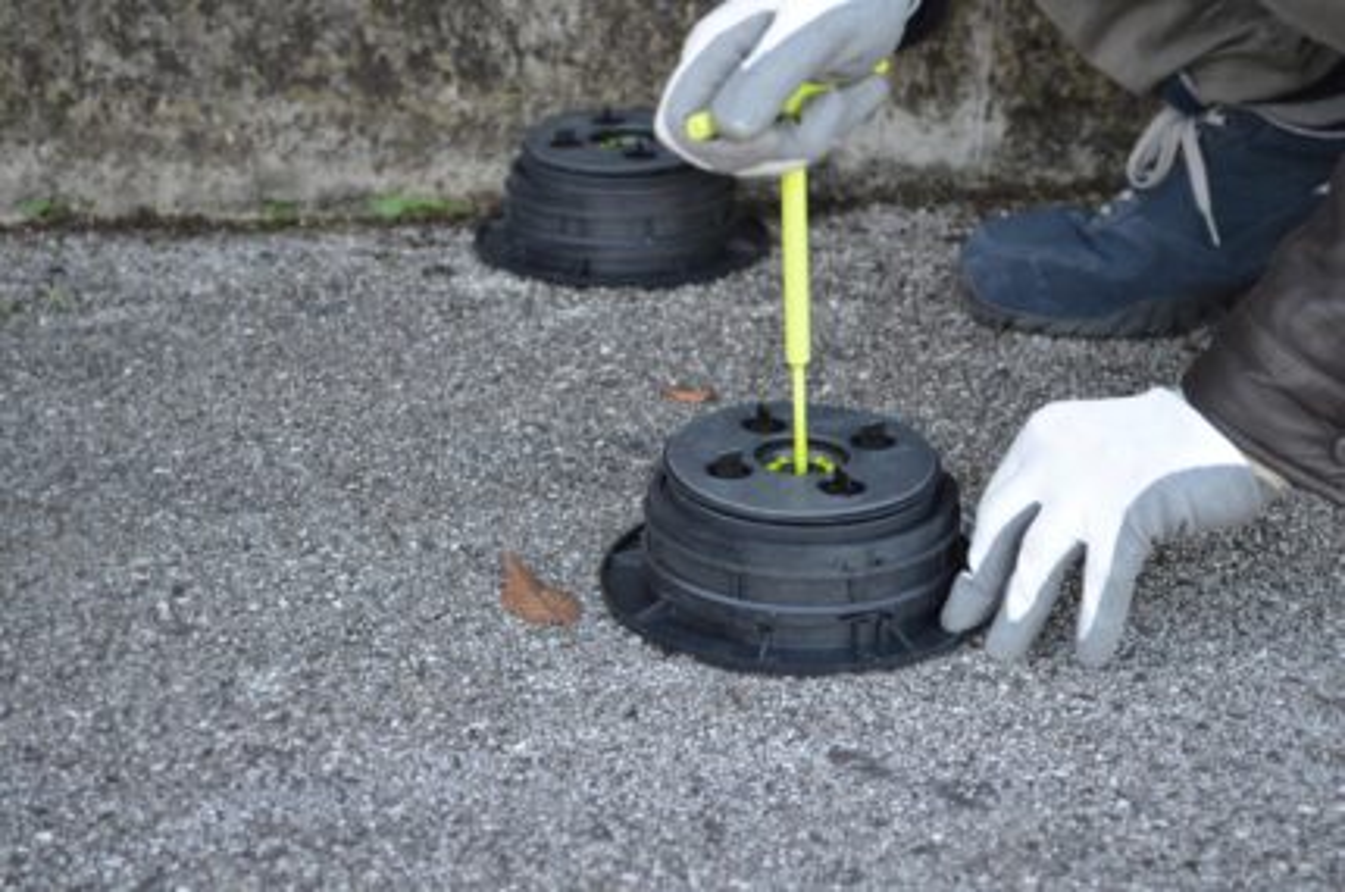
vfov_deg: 18.9
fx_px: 2685
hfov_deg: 28.1
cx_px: 672
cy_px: 446
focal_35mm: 72
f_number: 5.6
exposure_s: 1/60
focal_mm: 48
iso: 400
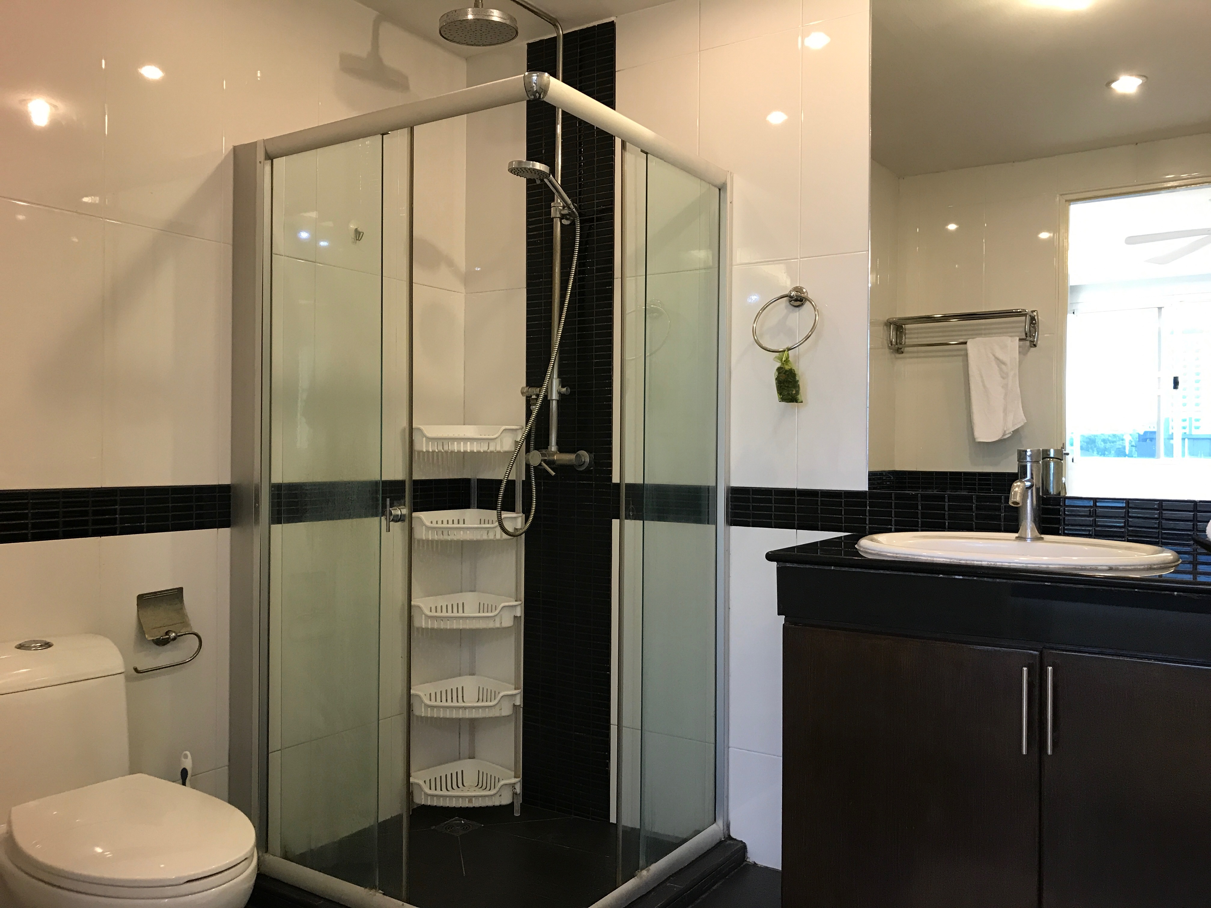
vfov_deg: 49.7
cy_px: 454
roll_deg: -0.6
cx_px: 606
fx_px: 980
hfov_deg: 63.4
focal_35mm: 28
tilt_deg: -0.6
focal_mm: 3.99
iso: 40
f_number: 1.8
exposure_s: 1/17
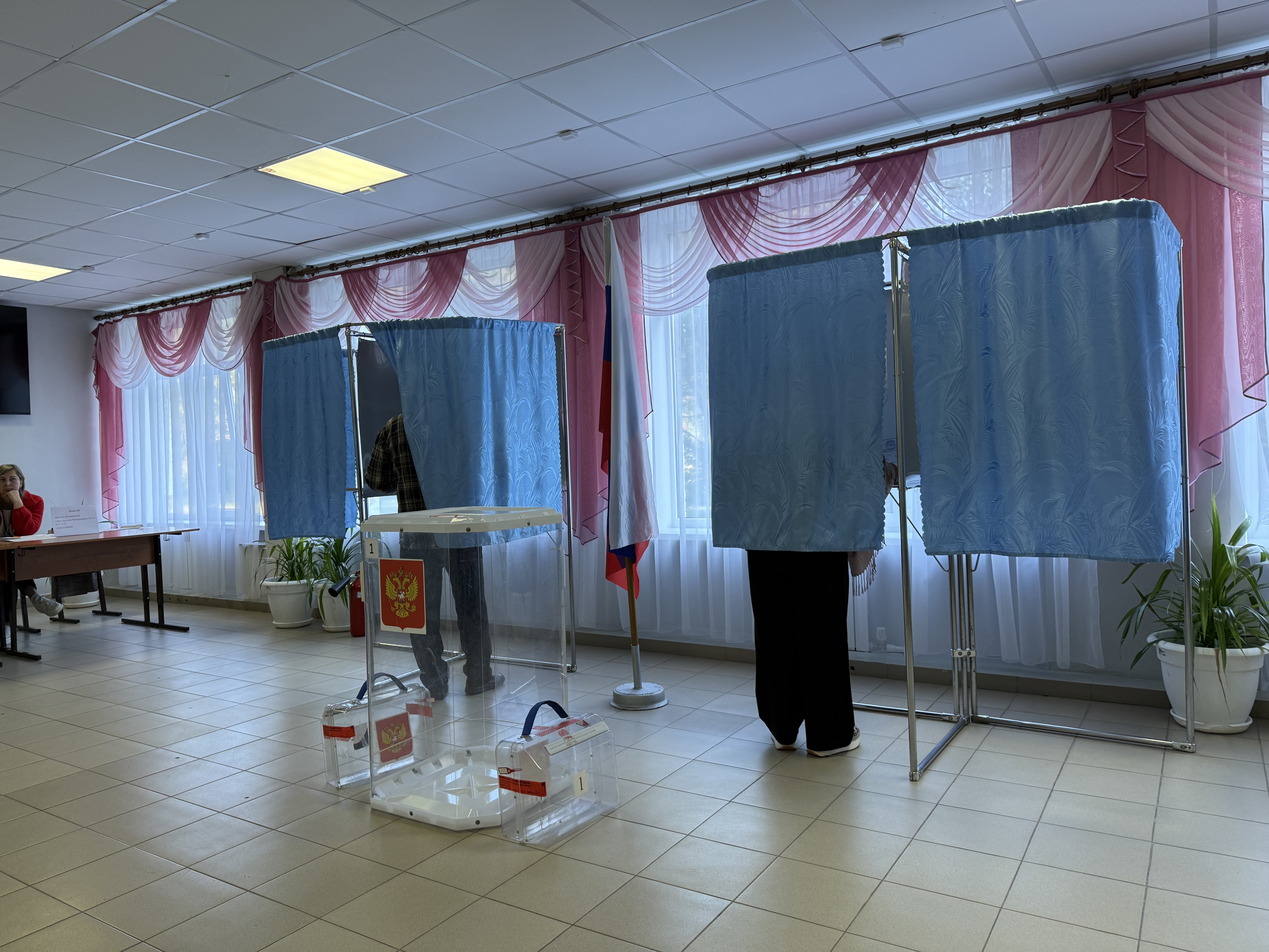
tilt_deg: -0.7
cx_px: 634
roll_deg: +2.3
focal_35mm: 24
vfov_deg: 56.8
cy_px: 476
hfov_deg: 71.6
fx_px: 880
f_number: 1.78
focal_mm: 6.76
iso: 100
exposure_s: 1/100
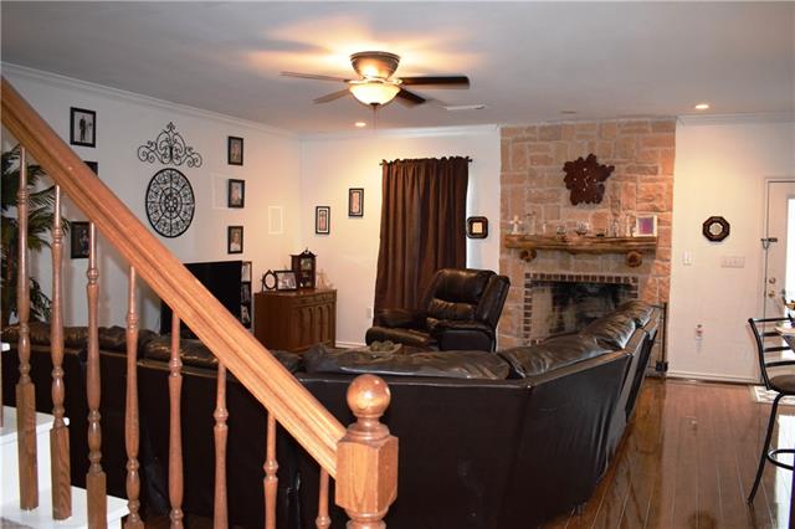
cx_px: 398
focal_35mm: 30
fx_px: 662
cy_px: 264
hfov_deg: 62.0
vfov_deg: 43.6
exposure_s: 1/60
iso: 1800
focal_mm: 20
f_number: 3.8
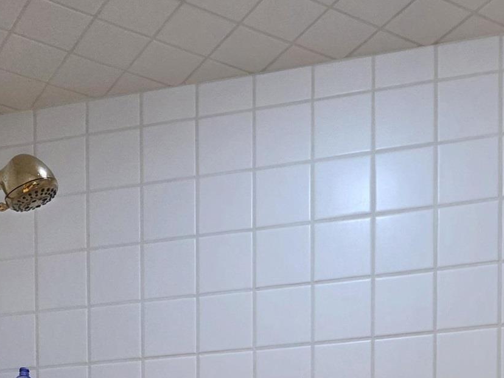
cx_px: 226
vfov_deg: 18.0
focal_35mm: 64
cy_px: 691
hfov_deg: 30.2
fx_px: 932
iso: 200
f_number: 1.7
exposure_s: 1/120
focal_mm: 6.3
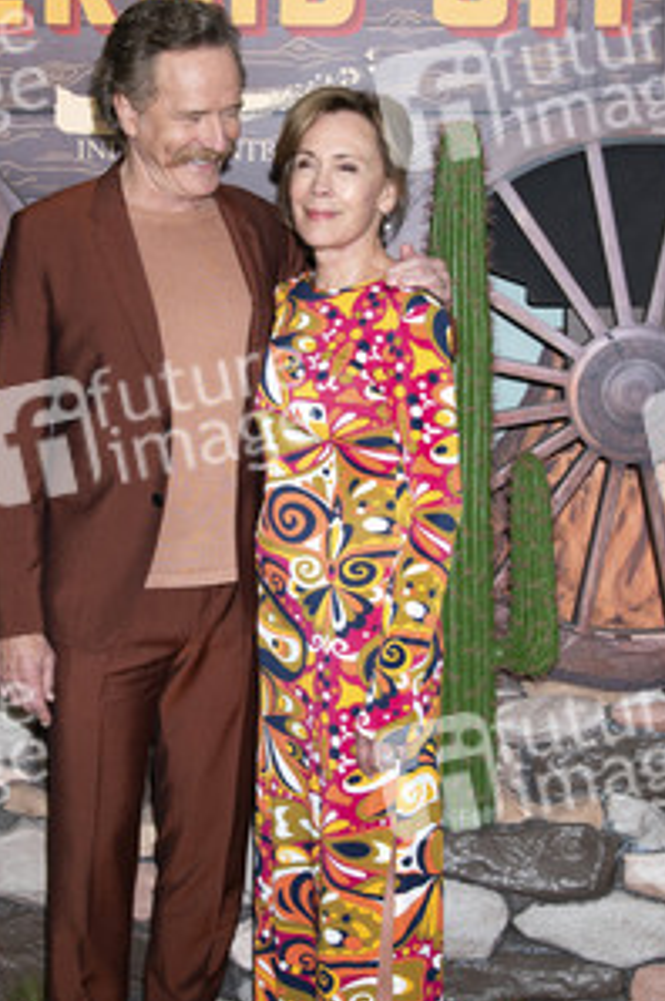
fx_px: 1194
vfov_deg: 45.3
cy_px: 595
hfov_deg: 31.0
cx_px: 242
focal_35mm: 43
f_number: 5.6
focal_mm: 32
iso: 400
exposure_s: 1/200
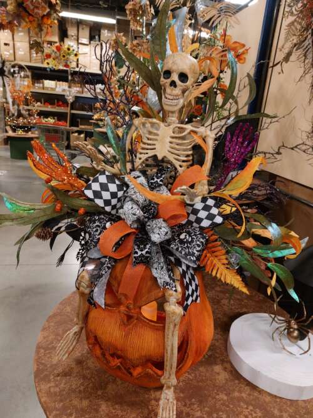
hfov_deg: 56.8
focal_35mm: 24
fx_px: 289
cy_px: 209
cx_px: 156
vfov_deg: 71.6
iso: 500
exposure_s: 1/50
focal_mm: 5.23
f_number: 1.8
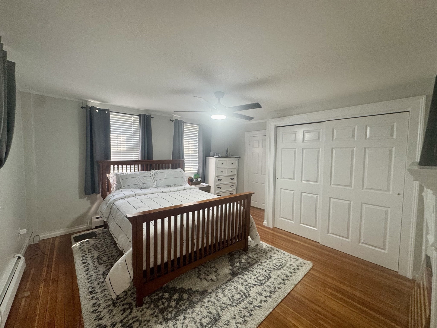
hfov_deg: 102.1
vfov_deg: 85.7
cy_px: 164
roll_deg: -1.6
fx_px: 177
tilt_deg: -2.3
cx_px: 218
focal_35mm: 14
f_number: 2.2
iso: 160
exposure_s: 1/60
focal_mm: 2.22
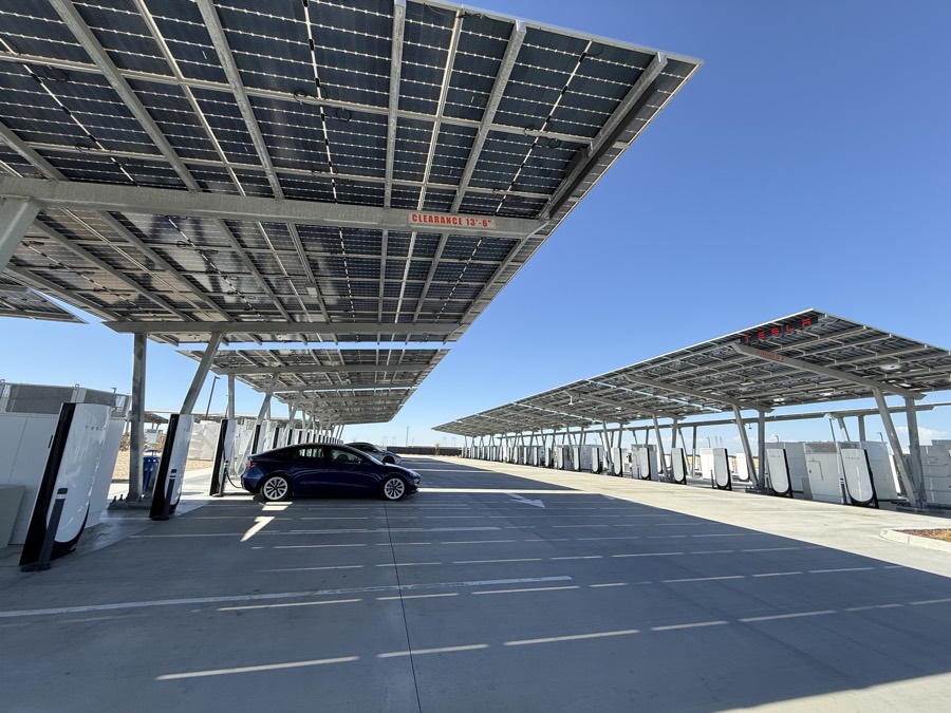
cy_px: 356
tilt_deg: +14.5
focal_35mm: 14
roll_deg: -1.6
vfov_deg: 85.7
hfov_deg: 102.1
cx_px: 476
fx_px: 385
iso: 50
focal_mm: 2.22
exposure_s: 1/1534
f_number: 2.2
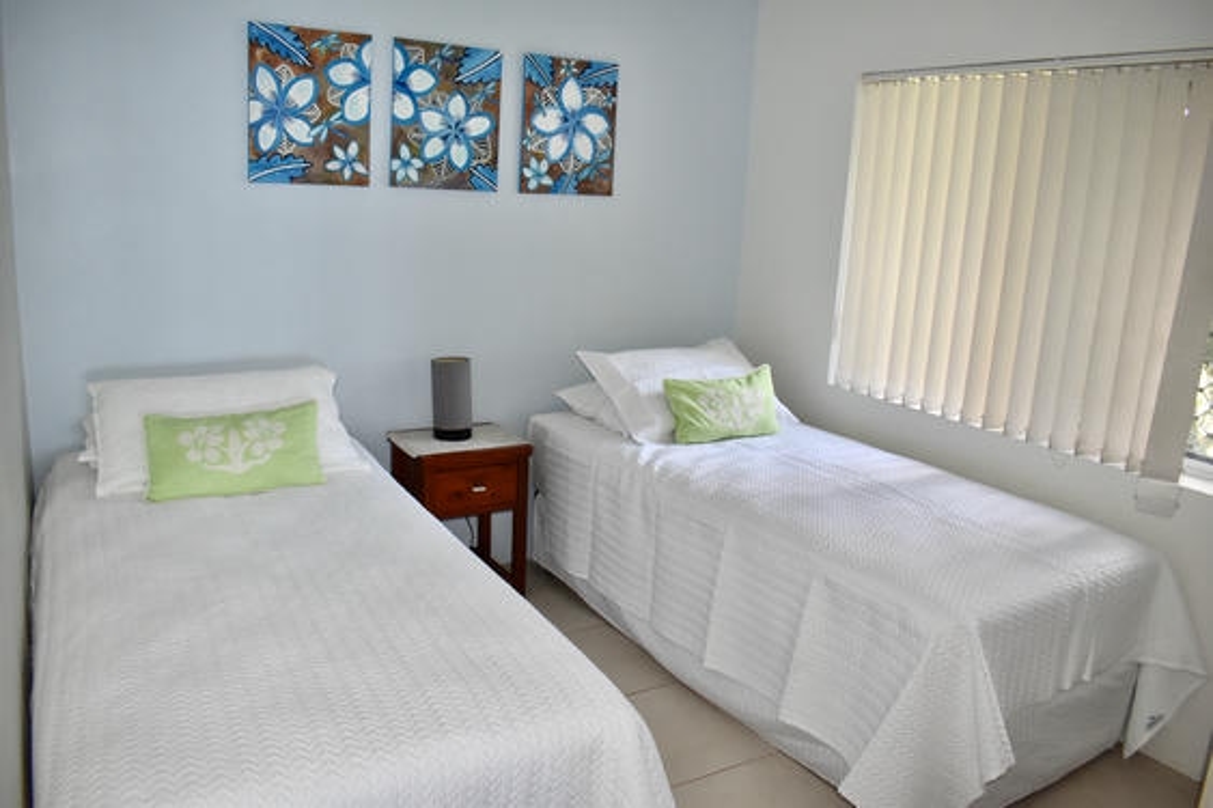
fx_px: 909
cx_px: 606
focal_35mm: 27
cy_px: 404
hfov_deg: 67.4
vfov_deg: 47.9
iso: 900
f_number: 4.5
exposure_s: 1/200
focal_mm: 18
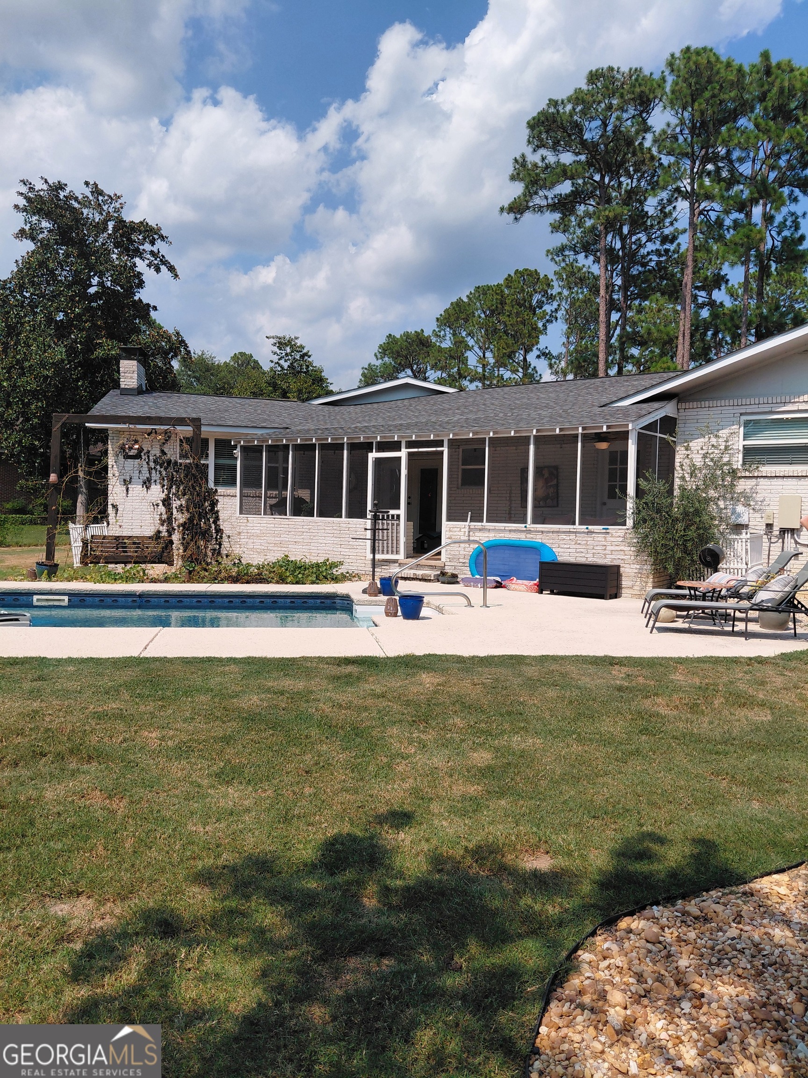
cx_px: 404
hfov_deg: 54.9
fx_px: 778
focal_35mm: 25
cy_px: 539
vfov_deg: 69.4
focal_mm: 4.69
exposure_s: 1/3876
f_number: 1.8
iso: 50
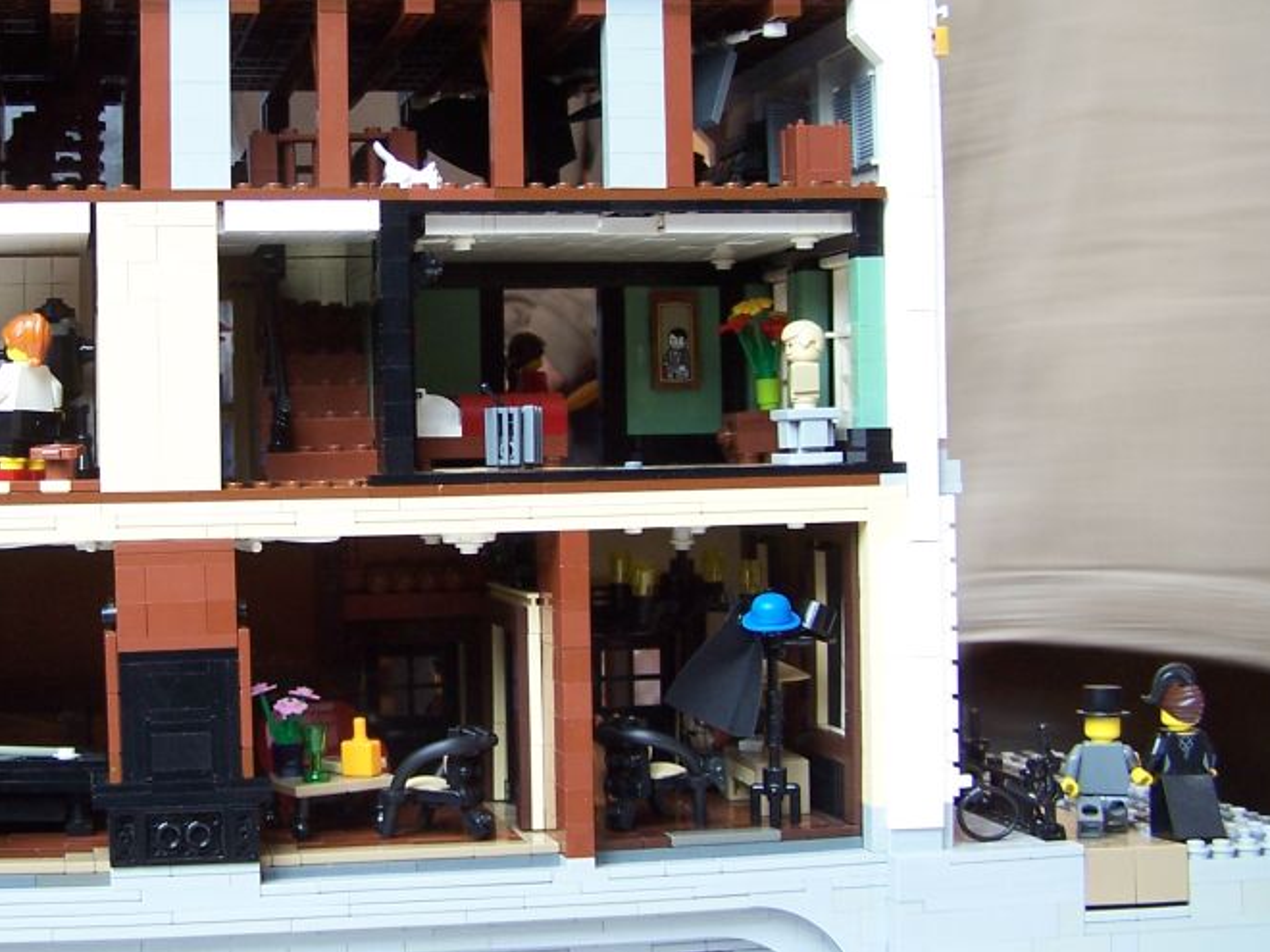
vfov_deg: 24.8
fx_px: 2165
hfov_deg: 32.2
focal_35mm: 59
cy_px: 429
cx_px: 337
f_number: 2.8
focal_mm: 6.3
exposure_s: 1/8
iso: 80
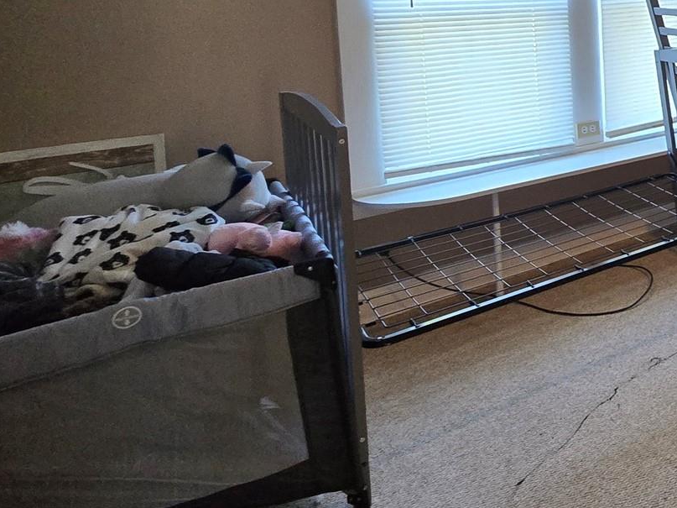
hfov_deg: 38.2
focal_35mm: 33
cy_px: 13
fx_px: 645
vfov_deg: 38.6
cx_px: 841
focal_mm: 2.2
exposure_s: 1/60
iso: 500
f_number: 2.2
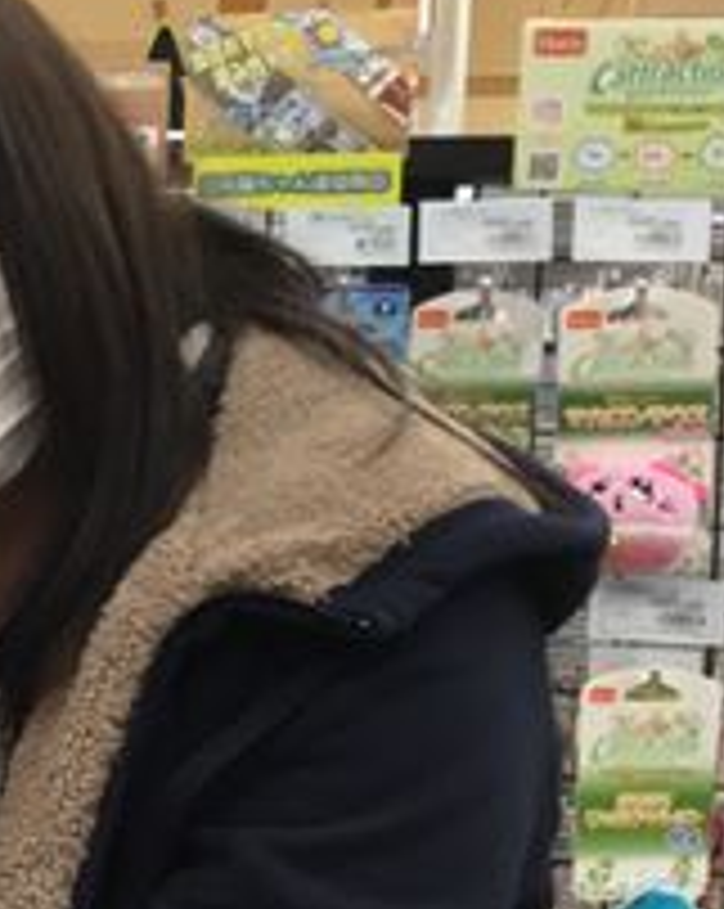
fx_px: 2416
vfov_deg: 21.3
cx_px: -391
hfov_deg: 15.6
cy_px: 513
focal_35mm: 90
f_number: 2.4
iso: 80
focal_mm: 3.3
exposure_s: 1/33
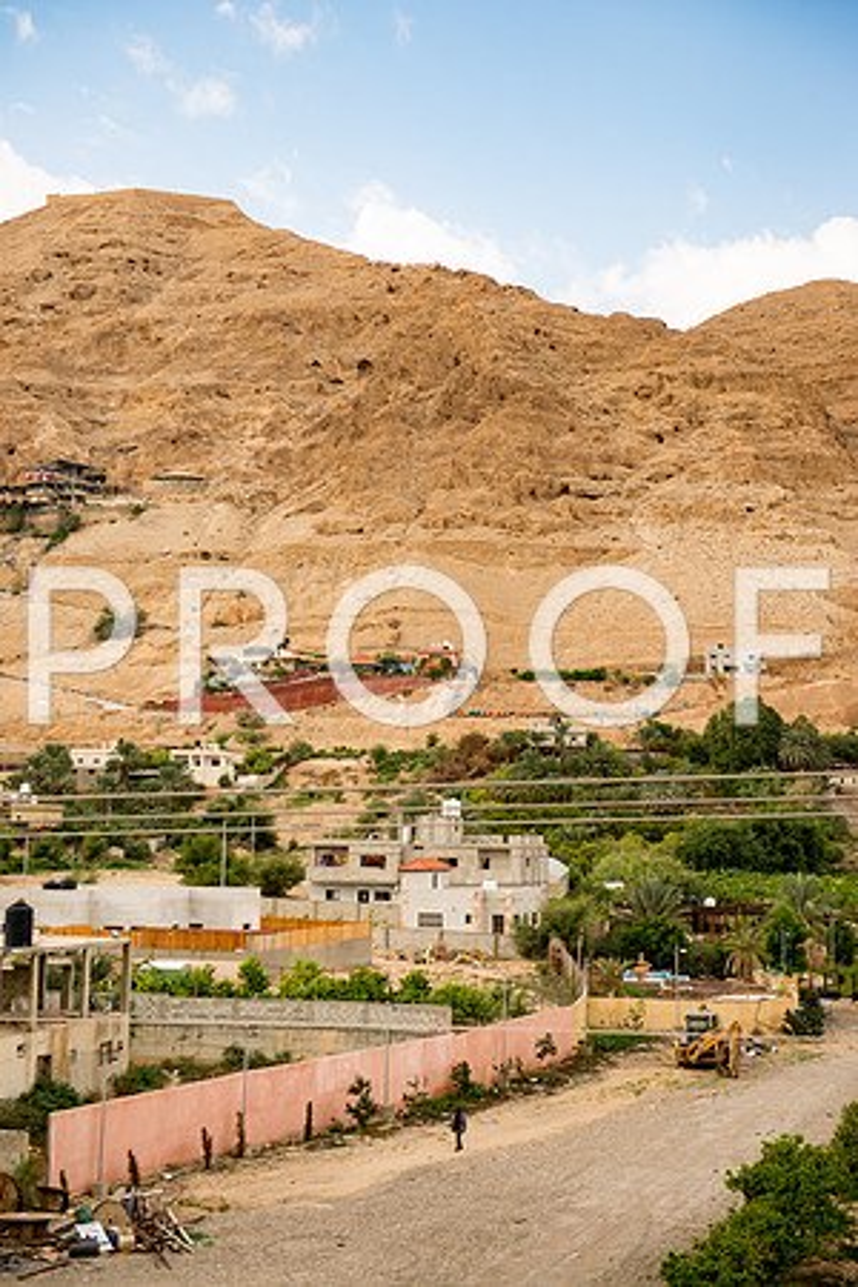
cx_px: 429
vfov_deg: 36.2
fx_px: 1966
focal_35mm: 55
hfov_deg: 24.6
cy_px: 644
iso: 200
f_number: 2.8
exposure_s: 1/1600
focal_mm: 55
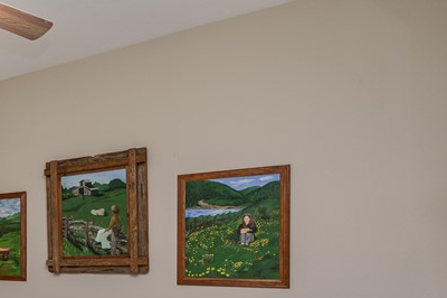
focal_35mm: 38
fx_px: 471
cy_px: 262
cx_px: -79
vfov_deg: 33.4
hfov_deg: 38.6
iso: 200
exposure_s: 1/50
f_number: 8
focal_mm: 14
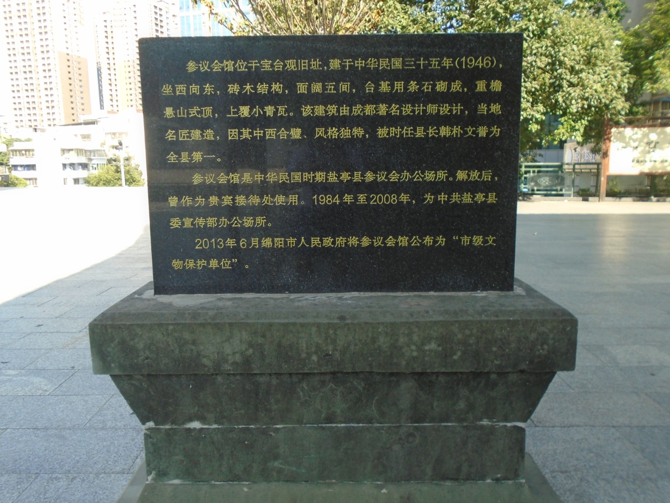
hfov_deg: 67.3
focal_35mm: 26
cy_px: 252
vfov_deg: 53.1
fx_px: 503
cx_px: 335
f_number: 3.2
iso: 100
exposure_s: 1/200
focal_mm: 4.6
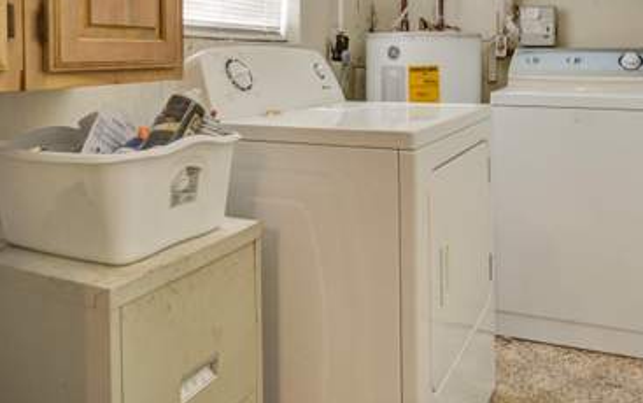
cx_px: 350
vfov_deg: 37.5
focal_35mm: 32
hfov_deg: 59.5
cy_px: 57
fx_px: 561
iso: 800
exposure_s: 1/125
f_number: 2.8
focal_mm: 16
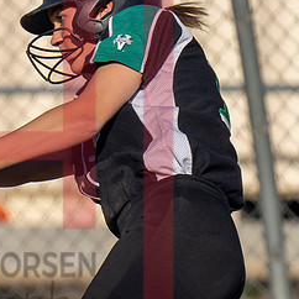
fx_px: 9284
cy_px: 252
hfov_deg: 1.8
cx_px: 15
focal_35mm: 950
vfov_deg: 1.8
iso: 100
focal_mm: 200
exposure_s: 1/2500
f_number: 2.8
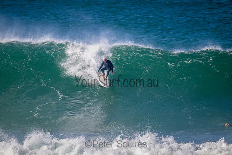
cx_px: 116
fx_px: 5157
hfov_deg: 2.6
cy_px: 78
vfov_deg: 1.7
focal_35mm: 800
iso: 1800
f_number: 11
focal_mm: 800
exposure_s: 1/2000
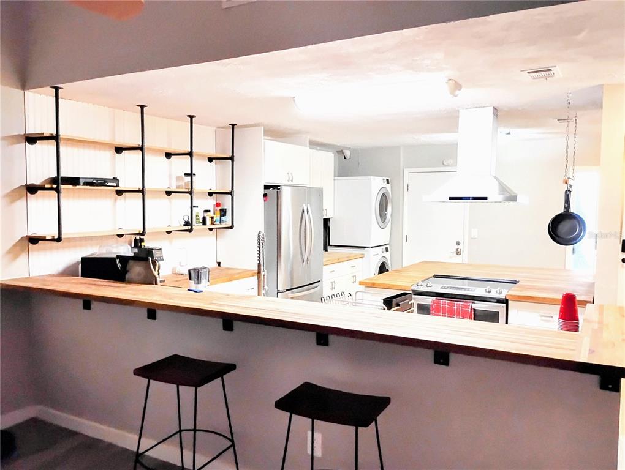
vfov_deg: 49.9
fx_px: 506
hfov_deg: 63.4
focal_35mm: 28
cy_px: 235
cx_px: 312
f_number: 1.8
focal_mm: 4.26
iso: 1047
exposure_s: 1/60
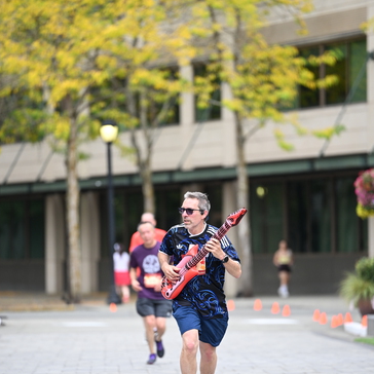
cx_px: 188
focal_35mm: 257
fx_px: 3141
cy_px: 232
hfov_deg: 6.8
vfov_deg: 6.8
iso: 640
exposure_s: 1/1600
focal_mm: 200
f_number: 2.8
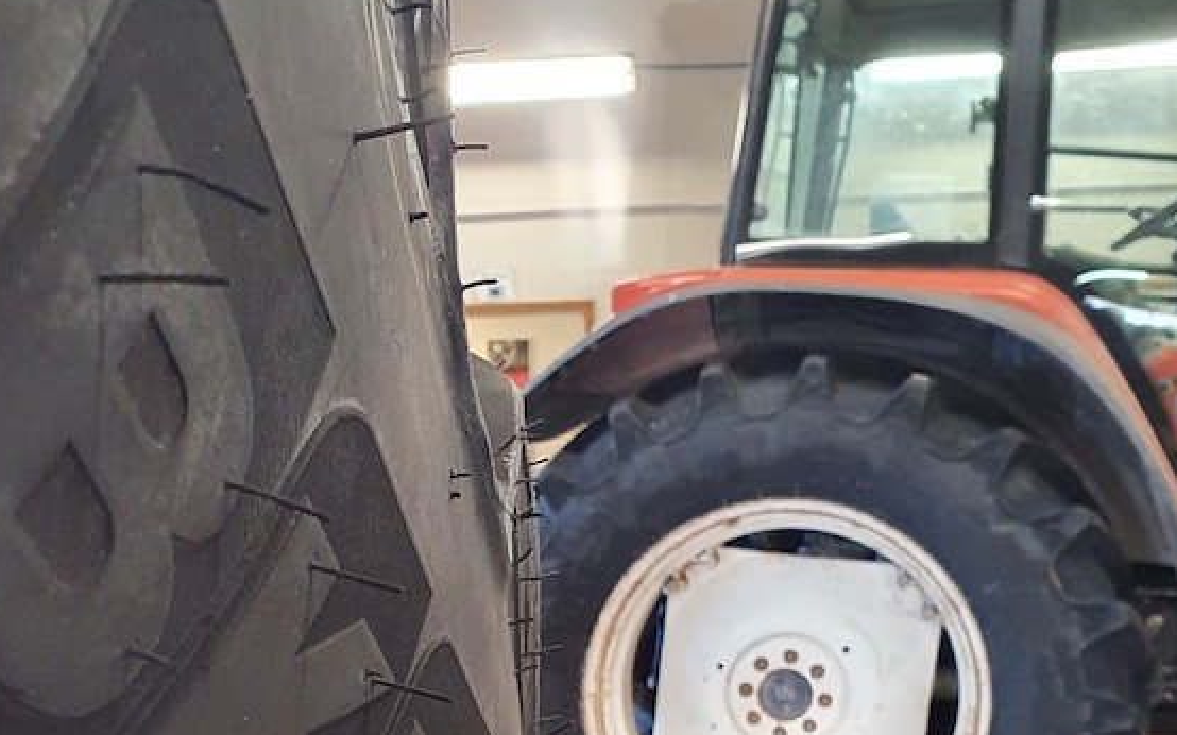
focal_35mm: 40
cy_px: 482
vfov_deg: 31.8
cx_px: 448
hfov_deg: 48.9
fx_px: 1283
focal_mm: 4.32
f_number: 2.4
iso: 200
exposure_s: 1/50
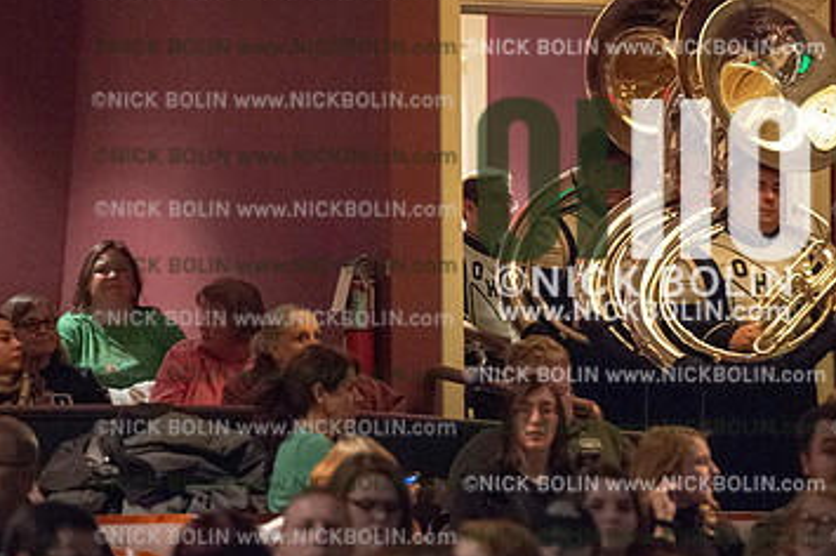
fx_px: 7586
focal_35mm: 327
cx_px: 643
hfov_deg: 6.3
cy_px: 210
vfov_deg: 4.2
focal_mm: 200
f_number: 2.8
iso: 8000
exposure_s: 1/50
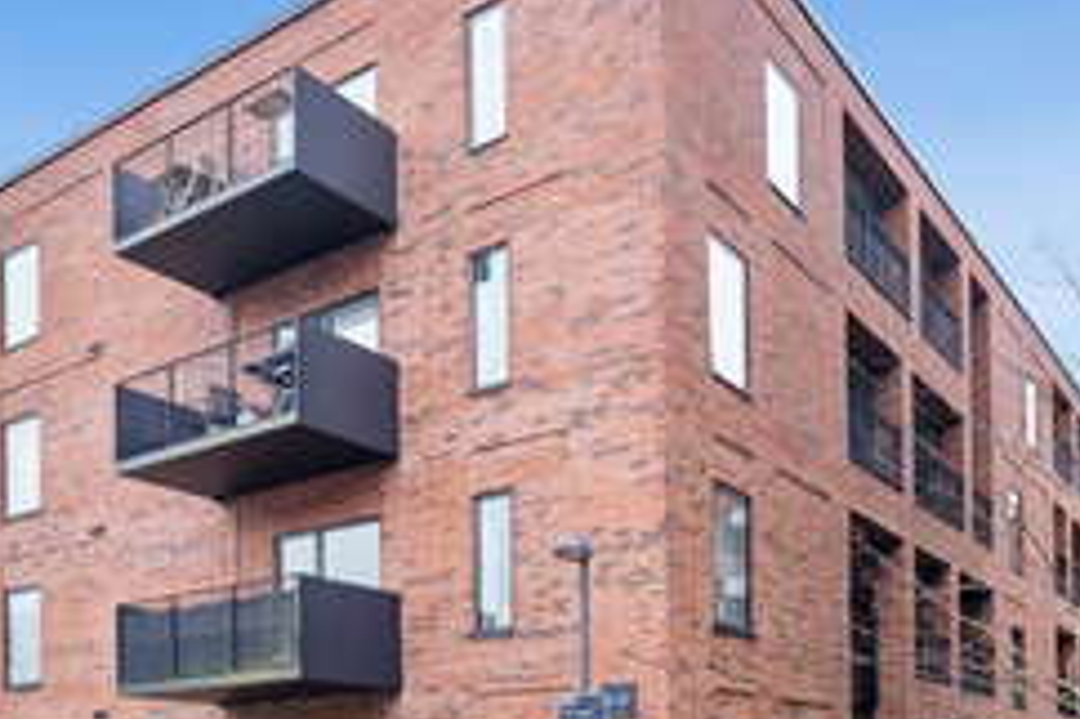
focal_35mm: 33
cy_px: 406
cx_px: 460
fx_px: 989
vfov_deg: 39.8
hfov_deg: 57.0
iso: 800
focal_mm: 12.6
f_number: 5.6
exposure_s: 1/60
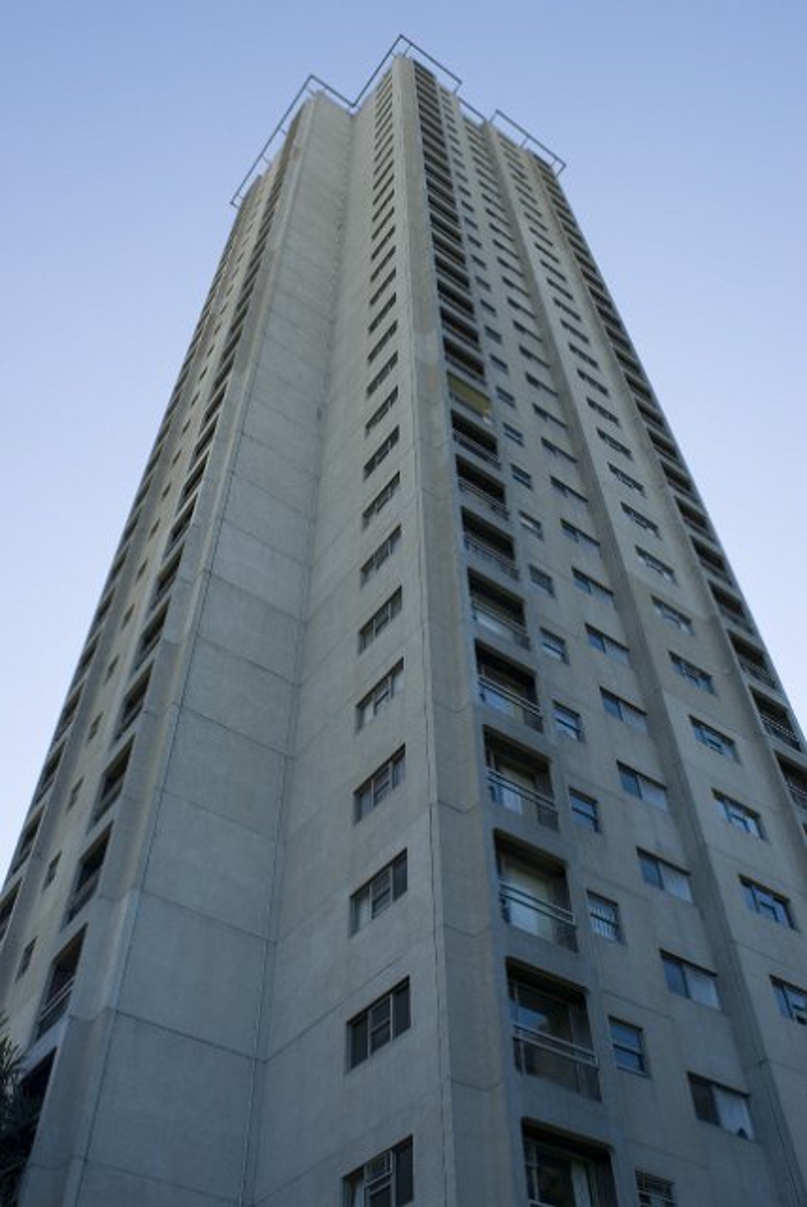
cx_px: 404
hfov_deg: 43.7
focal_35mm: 30
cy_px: 604
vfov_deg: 61.9
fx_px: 1006
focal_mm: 20
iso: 100
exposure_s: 1/160
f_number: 5.6
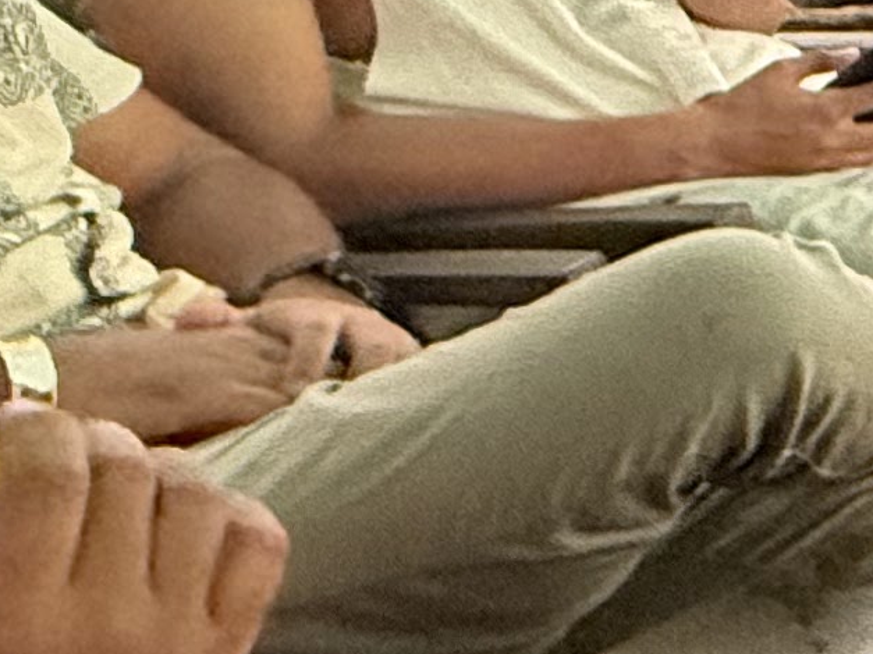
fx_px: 2269
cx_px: 2011
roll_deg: -1.7
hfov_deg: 14.9
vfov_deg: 15.7
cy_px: -160
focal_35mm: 90
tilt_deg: -9.4
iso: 400
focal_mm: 2.22
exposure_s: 1/60
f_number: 2.2
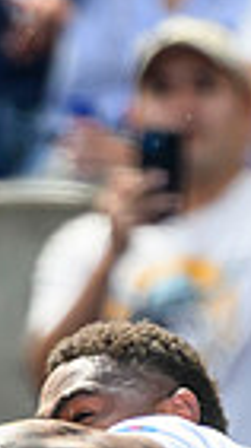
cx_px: -522
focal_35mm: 4481
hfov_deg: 0.3
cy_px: 1004
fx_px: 53179
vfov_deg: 0.5
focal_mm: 560
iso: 500
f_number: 4
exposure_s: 1/1600
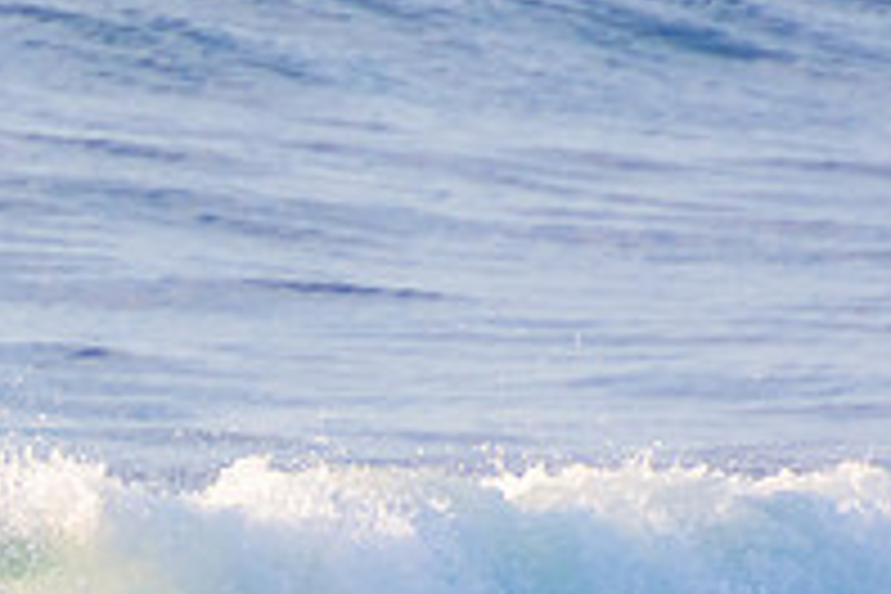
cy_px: 844
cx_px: -324
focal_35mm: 1818
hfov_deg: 1.1
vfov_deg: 0.8
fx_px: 44992
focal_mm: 400
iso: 450
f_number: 5.6
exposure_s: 1/1250
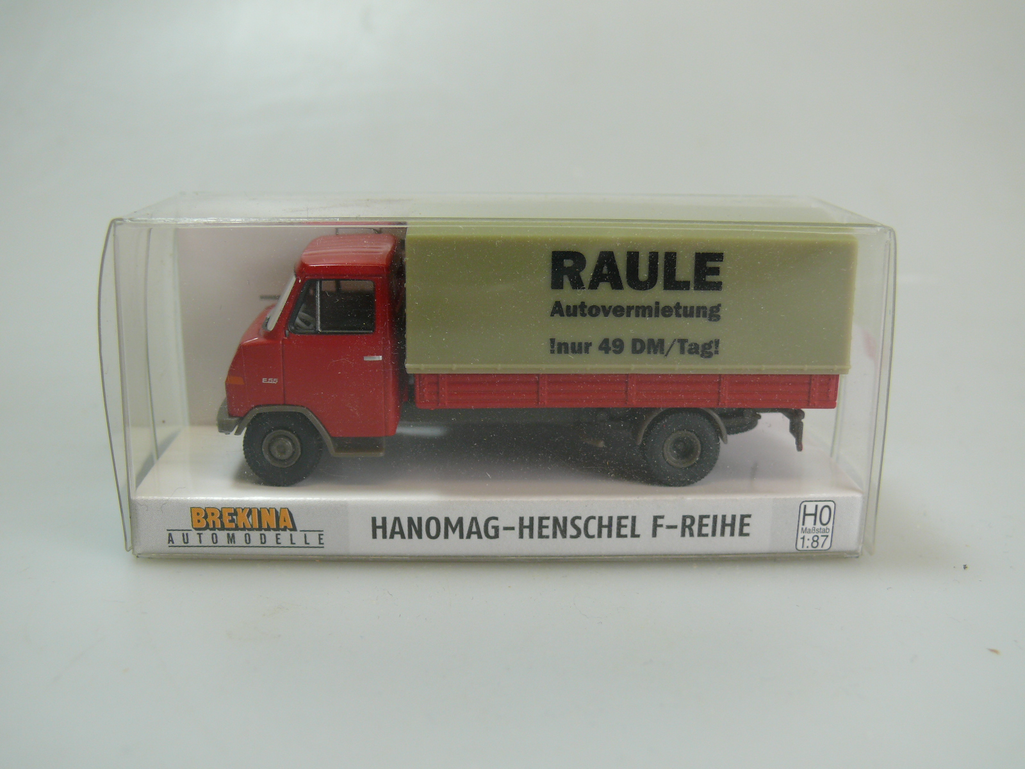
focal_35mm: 40
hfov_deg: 46.8
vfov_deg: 36.0
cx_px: 512
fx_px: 1184
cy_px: 384
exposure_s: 1/125
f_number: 3.2
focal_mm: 8.1
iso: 100
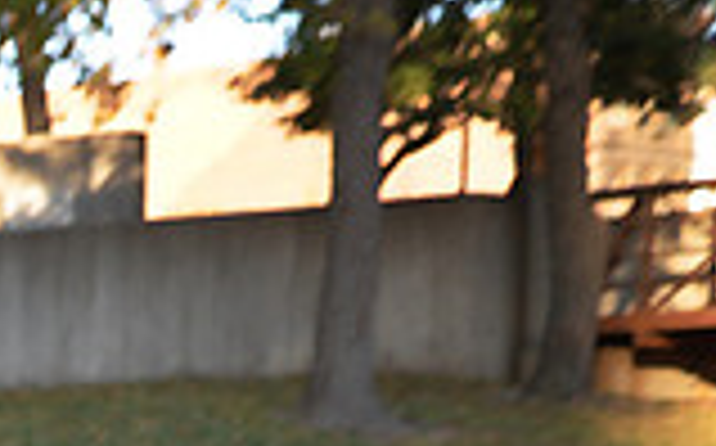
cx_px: -500
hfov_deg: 12.5
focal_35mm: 156
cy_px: 854
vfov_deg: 8.0
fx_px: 3041
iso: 200
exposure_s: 1/125
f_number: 5.6
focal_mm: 28
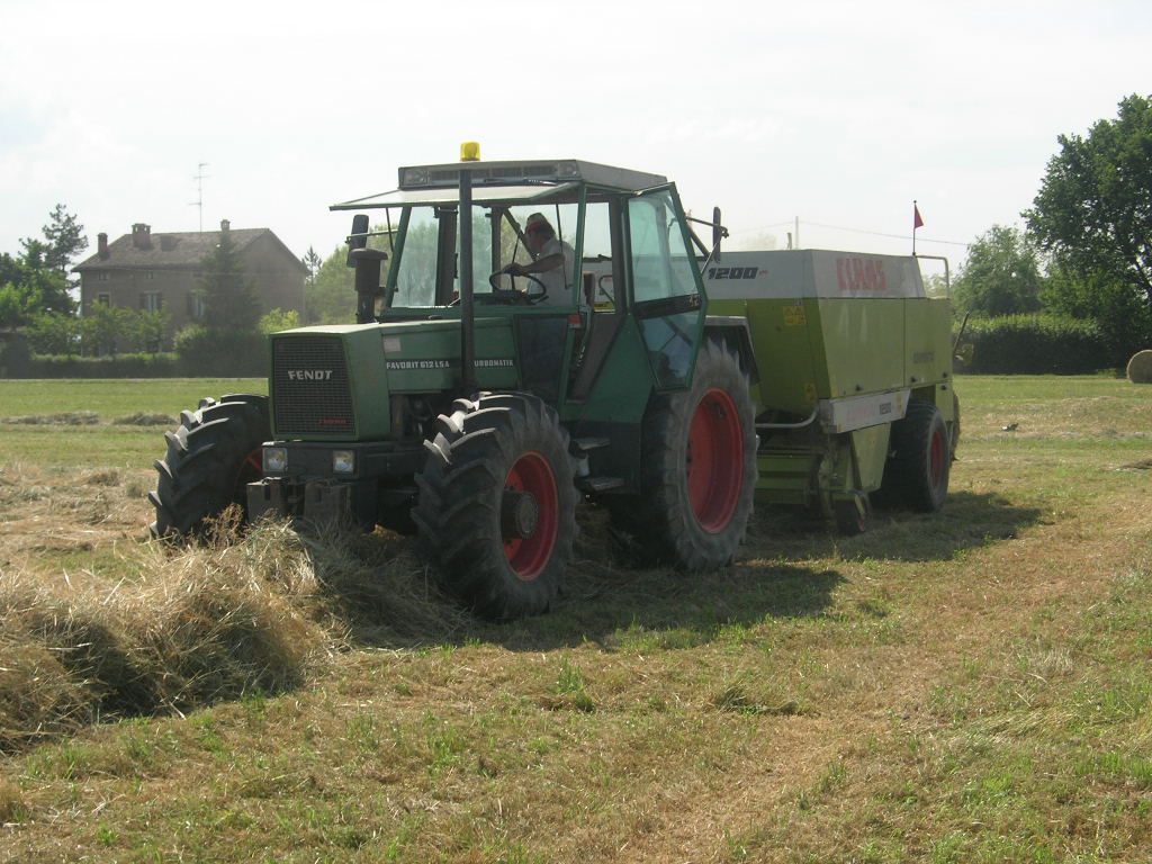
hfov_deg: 31.7
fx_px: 2030
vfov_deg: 24.0
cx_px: 576
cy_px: 432
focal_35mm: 61
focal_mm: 12.7
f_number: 5.9
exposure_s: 1/343
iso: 64
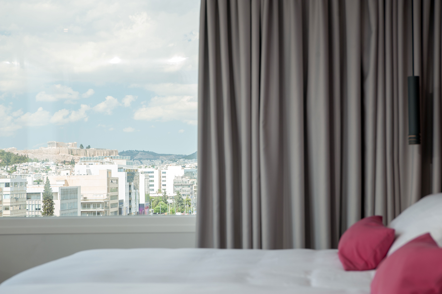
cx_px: 221
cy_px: 147
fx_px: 712
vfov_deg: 23.4
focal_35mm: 58
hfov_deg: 34.5
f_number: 10
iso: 200
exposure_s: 1/125
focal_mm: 58
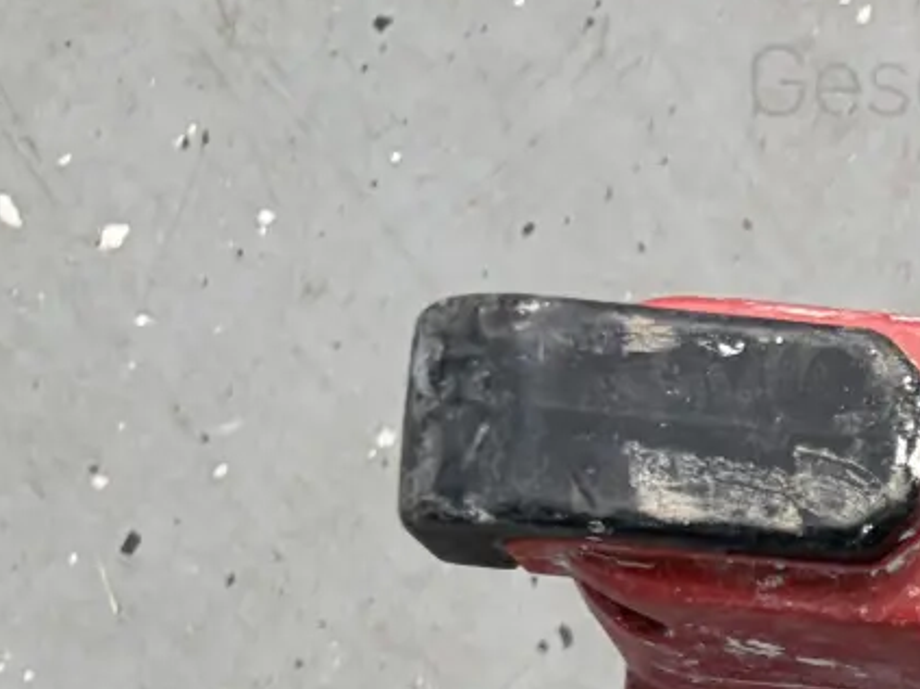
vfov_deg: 12.0
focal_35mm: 118
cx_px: 1977
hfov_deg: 13.6
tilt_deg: -79.3
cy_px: 1048
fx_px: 3135
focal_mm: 5.96
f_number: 1.6
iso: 80
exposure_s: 1/121
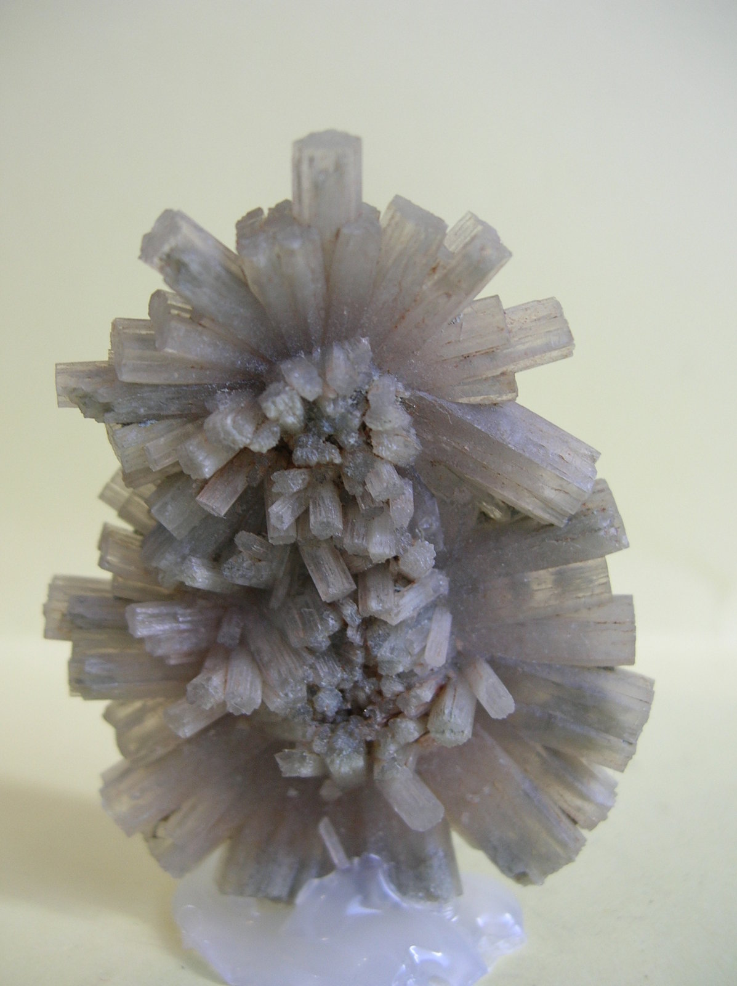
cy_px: 493
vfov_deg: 51.4
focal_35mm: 36
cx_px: 368
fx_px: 1024
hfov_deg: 39.6
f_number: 2.7
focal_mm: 6
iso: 50
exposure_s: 1/14
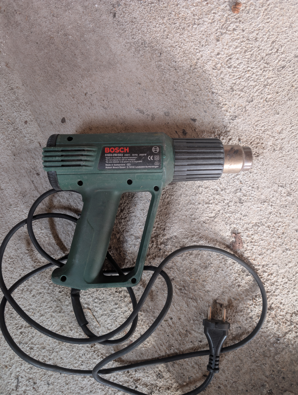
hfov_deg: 56.9
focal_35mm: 24
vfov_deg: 71.5
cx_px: 149
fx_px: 275
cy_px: 198
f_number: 1.68
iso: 245
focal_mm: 6.9
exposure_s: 1/36.7
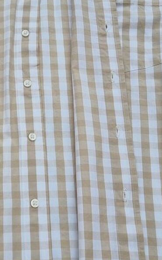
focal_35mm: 57
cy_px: 128
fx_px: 403
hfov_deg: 22.4
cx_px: 30
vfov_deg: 35.7
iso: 50
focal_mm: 6.7
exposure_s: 1/186
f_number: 1.8
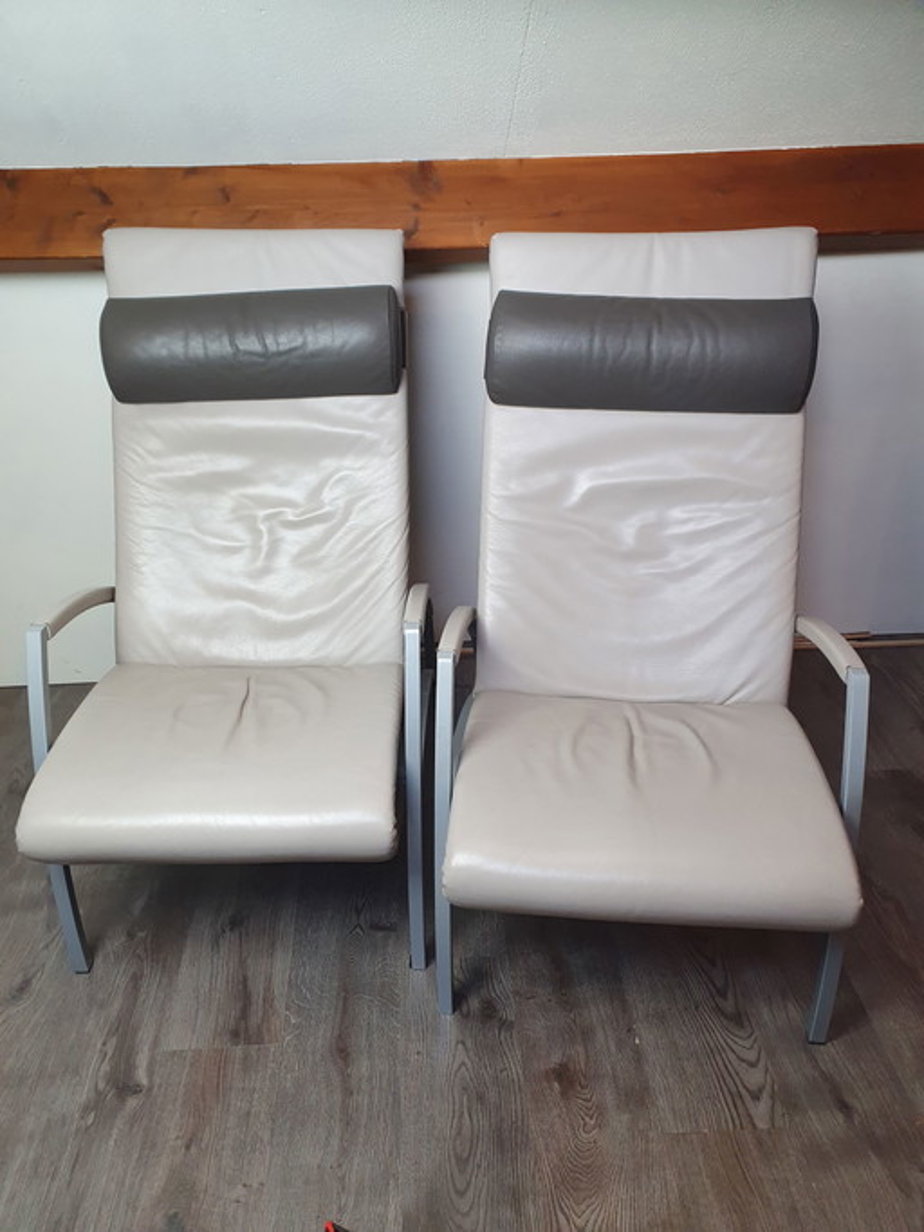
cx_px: 462
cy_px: 616
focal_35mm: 26
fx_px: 926
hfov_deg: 53.0
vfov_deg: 67.3
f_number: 2.4
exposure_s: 1/50
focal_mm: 4.32
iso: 160
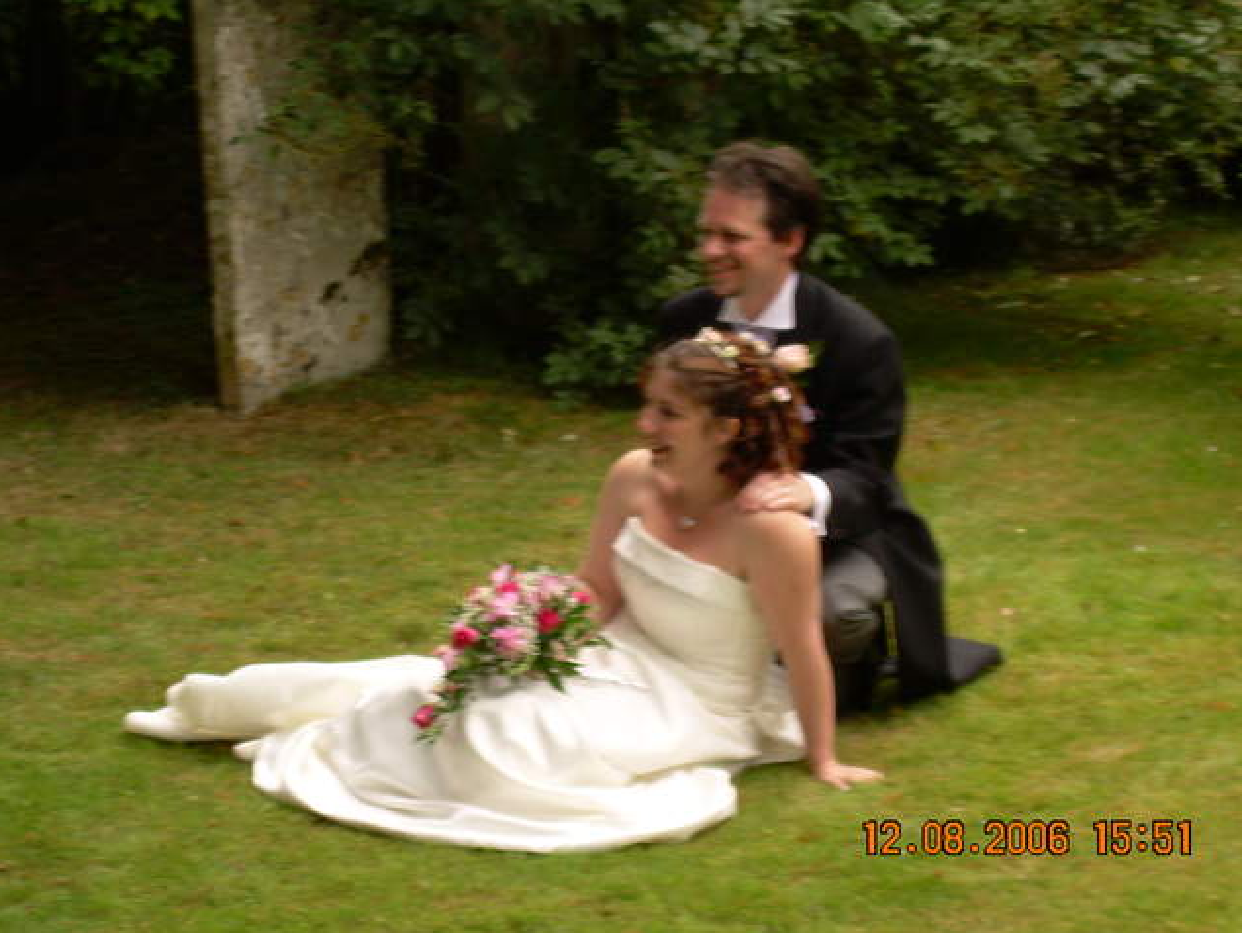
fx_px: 3841
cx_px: 621
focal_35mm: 107
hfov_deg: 18.4
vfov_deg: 13.8
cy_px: 466
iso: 50
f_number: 4.8
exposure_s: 1/30
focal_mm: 18.2
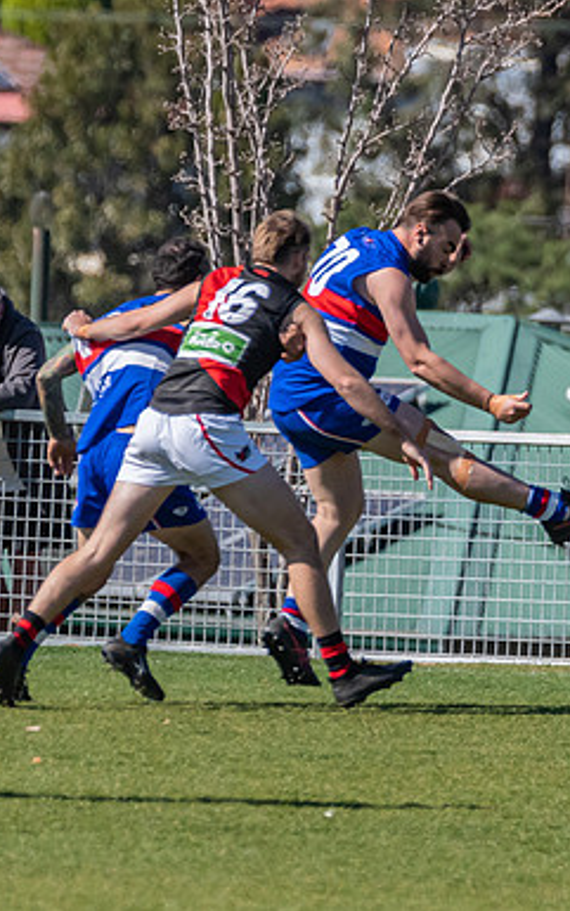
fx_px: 34187
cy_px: 499
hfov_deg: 1.0
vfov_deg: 1.5
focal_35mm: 1377
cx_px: 674
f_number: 8
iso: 800
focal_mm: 420
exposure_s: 1/4000
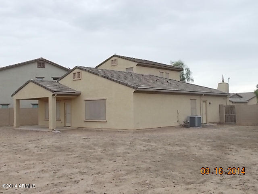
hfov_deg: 47.9
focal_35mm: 39
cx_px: 129
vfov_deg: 36.8
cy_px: 97
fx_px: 291
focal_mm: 6.9
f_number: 3.9
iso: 80
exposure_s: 1/200
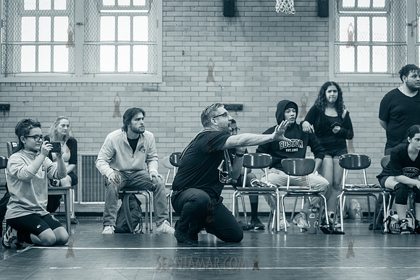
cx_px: 210
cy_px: 140
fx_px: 1122
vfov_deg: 14.2
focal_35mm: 96
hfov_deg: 21.2
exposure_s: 1/200
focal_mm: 92
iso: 5000
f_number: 3.5
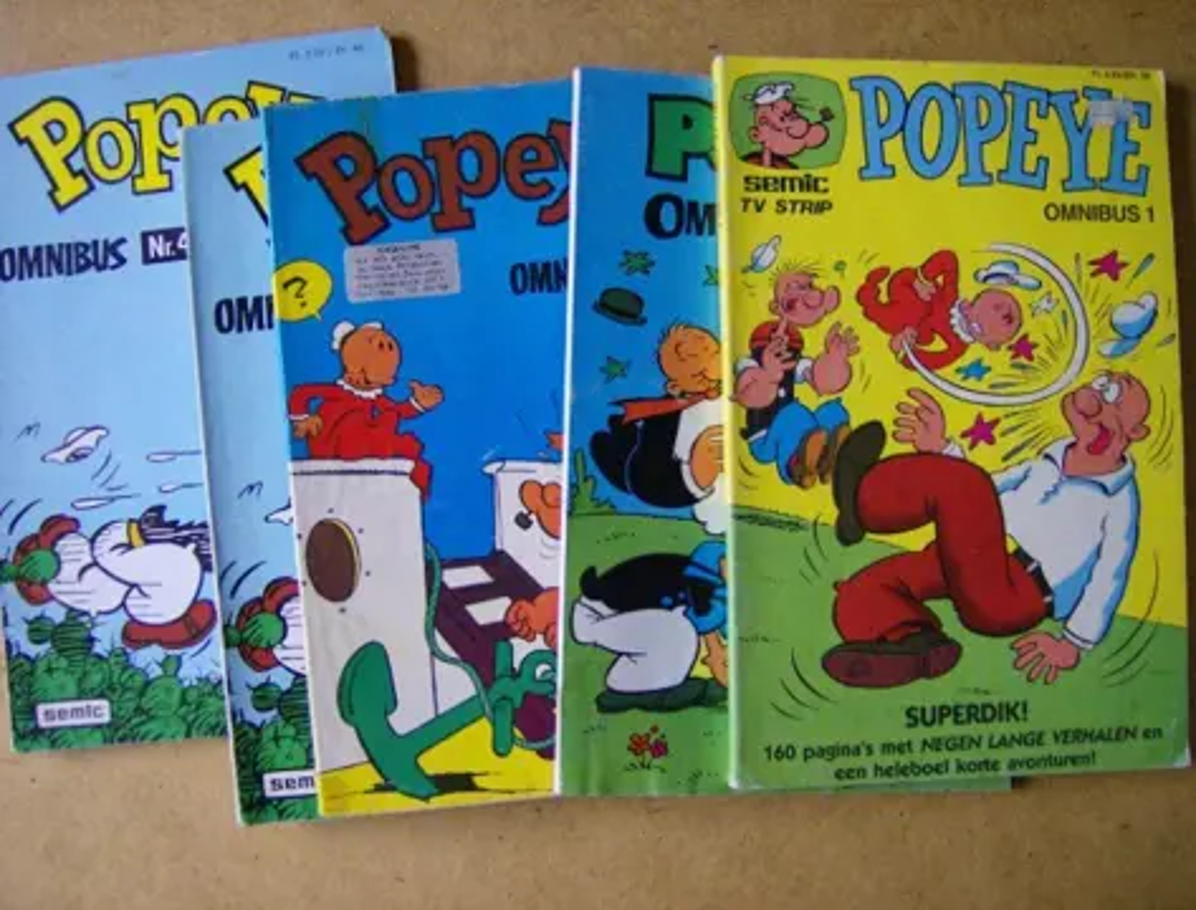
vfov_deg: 40.0
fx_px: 1250
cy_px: 455
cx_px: 598
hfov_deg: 51.1
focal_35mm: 36
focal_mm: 6
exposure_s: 1/57.7
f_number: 2.8
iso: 200
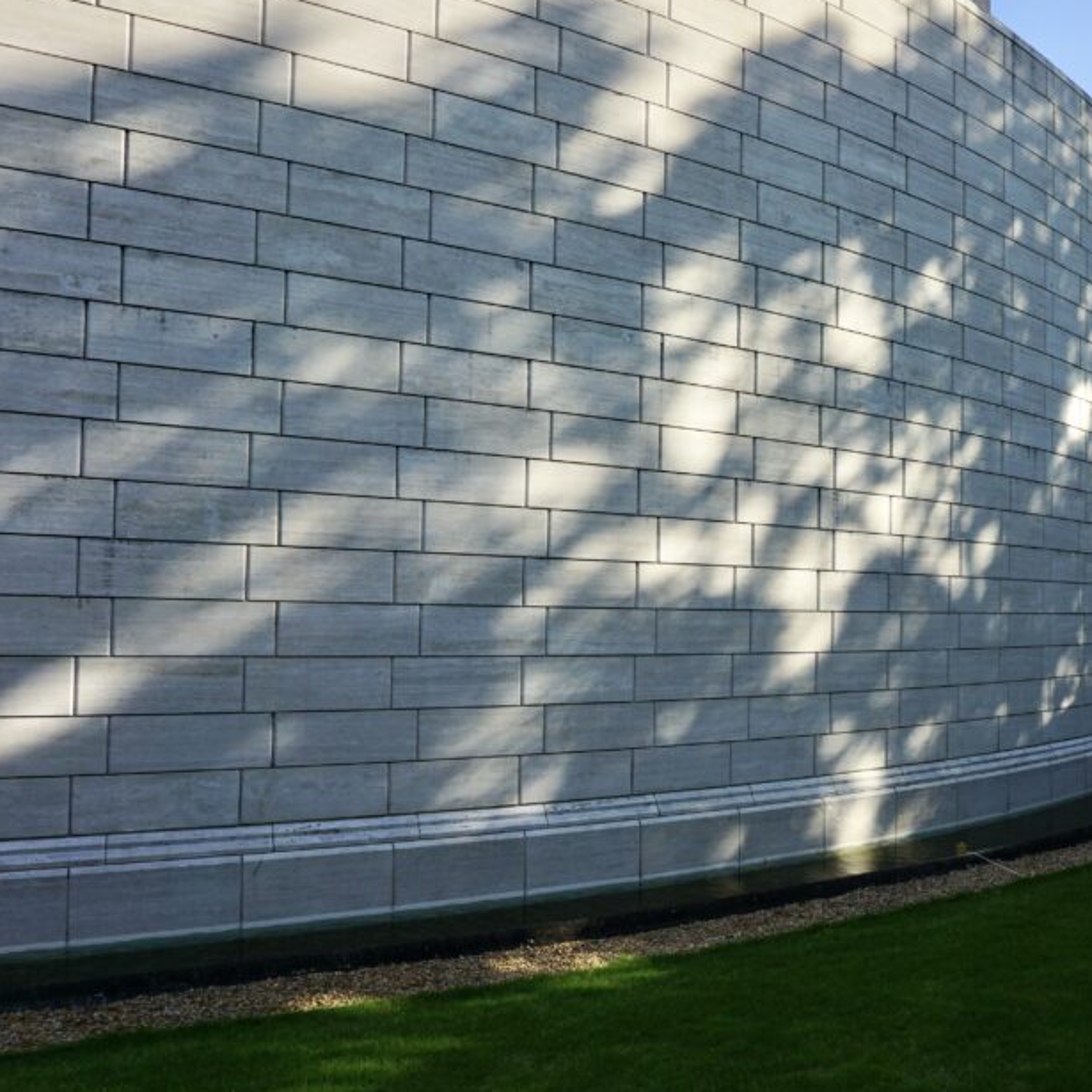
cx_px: 904
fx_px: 1213
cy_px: 598
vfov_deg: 48.4
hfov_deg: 45.5
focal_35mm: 34
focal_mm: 16
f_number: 11
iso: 100
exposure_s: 1/125
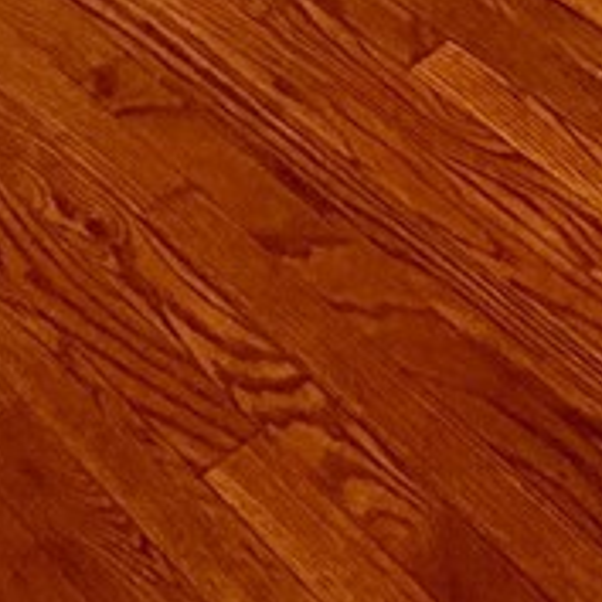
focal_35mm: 112
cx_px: 575
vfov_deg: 10.0
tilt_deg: -3.7
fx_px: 2204
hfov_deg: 15.3
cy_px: -1350
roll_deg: -0.3
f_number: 2.2
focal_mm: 2.22
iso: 100
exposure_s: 1/120
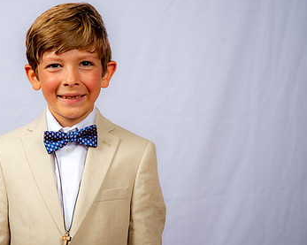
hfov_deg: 16.9
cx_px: 66
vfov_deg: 13.6
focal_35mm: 113
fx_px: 1026
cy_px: 152
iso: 250
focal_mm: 72
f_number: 6.3
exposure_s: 1/160
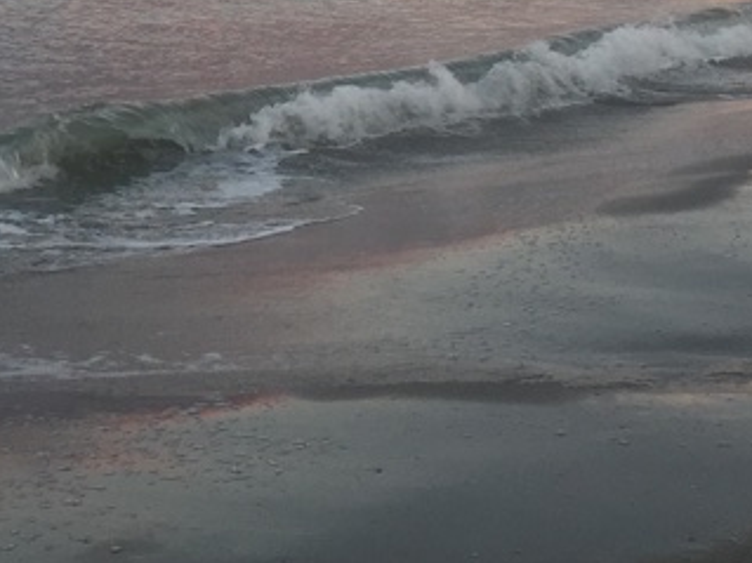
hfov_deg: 21.1
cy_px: -148
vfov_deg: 15.2
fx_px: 2020
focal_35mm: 93
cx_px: 389
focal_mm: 4.15
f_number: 2.2
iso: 32
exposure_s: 1/100
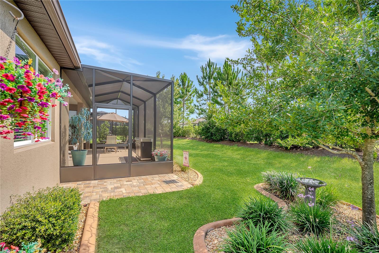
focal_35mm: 15
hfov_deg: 100.4
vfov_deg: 77.4
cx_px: 190
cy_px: 126
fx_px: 158
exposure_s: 1/125
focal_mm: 15
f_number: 5.6
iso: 80
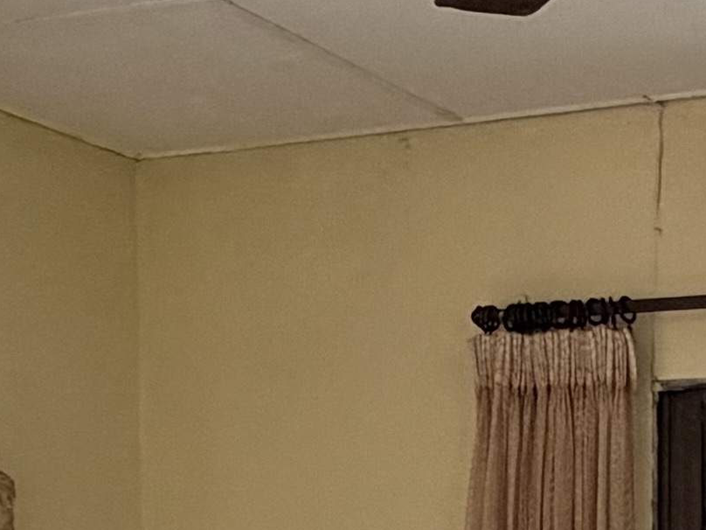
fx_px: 2019
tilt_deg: -6.8
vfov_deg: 13.5
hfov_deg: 19.1
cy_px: 931
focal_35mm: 99
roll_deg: -0.4
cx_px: 772
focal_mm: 2.22
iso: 320
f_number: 2.2
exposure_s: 1/63
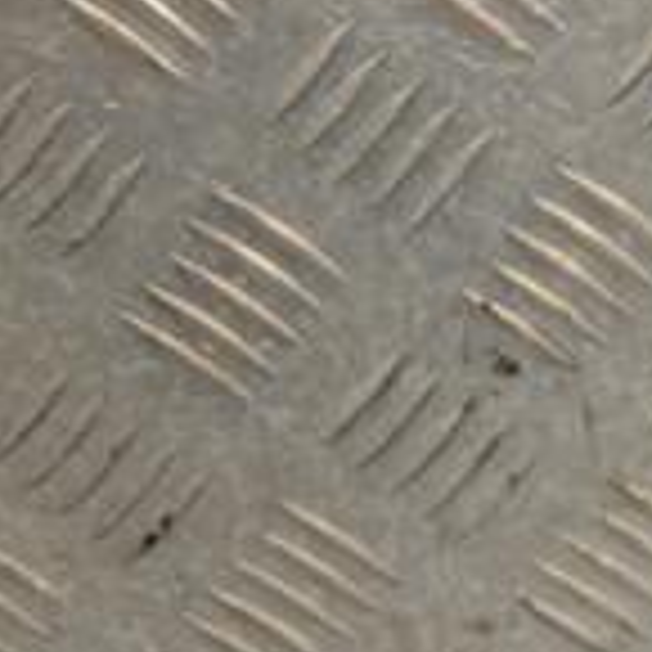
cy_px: 791
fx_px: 5839
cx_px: 1344
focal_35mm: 274
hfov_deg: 6.2
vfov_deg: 6.4
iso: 800
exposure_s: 1/200
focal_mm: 52
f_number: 5.6
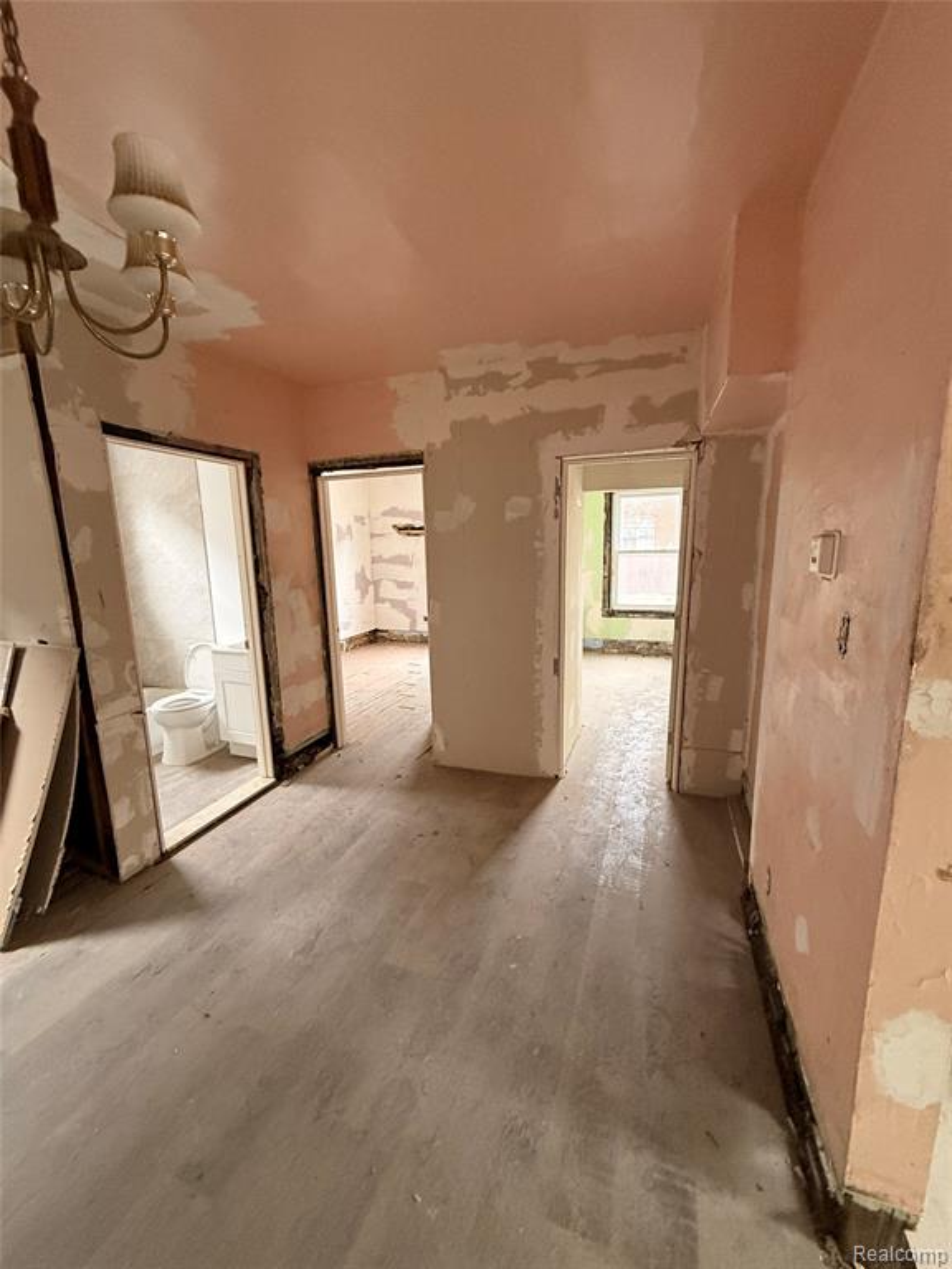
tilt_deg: -8.3
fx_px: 513
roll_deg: +0.9
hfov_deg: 85.7
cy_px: 634
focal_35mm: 14
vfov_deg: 102.1
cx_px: 476
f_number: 2.2
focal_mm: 2.22
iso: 500
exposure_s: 1/60
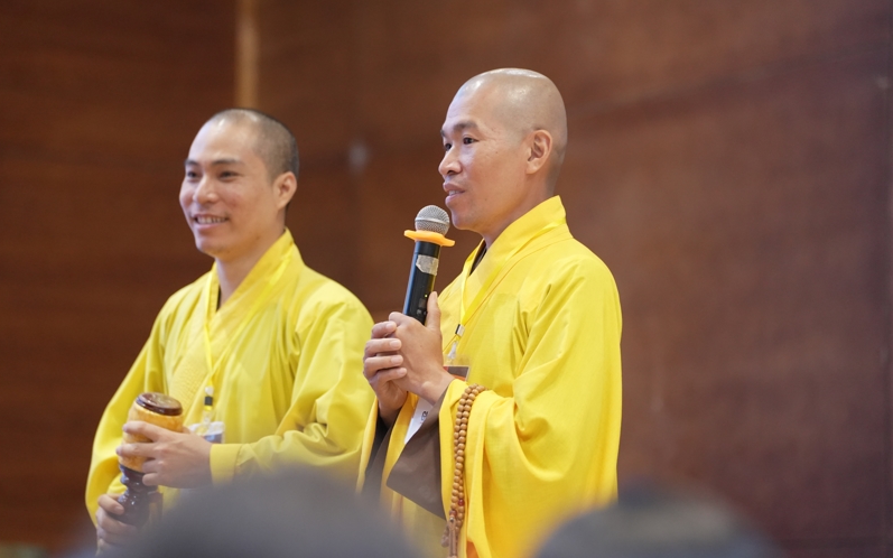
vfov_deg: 7.0
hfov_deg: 11.2
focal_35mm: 187
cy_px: 322
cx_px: 386
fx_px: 4551
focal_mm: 150
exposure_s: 1/160
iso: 4000
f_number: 2.8
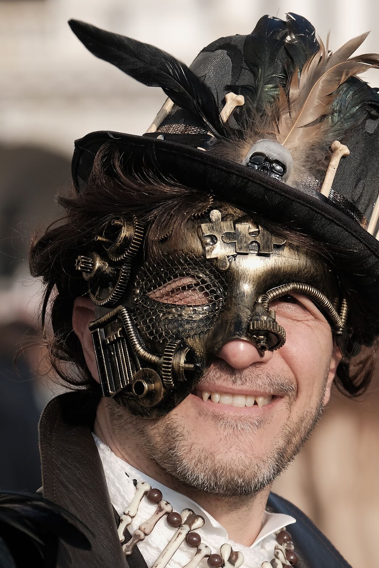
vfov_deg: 9.4
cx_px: 261
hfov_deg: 6.3
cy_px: 414
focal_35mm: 218
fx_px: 3441
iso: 200
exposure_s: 1/850
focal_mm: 95
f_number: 4
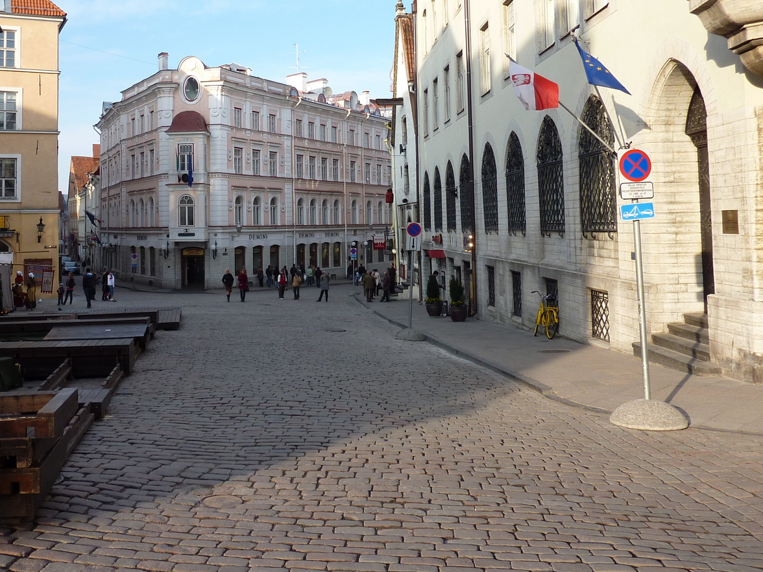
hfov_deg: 53.1
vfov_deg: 41.3
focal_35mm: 34
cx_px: 268
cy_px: 193
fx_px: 749
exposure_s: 1/250
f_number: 4
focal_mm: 4.1
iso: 80
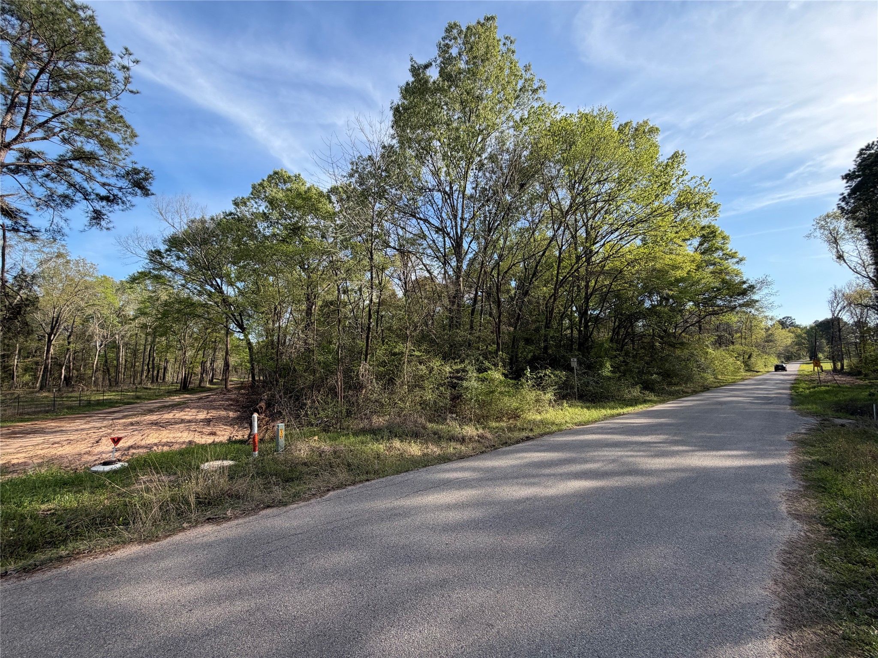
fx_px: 355
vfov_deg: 85.7
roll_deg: +1.6
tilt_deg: +6.3
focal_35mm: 14
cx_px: 439
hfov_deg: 102.1
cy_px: 329
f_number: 2.2
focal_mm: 2.22
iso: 40
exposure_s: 1/596
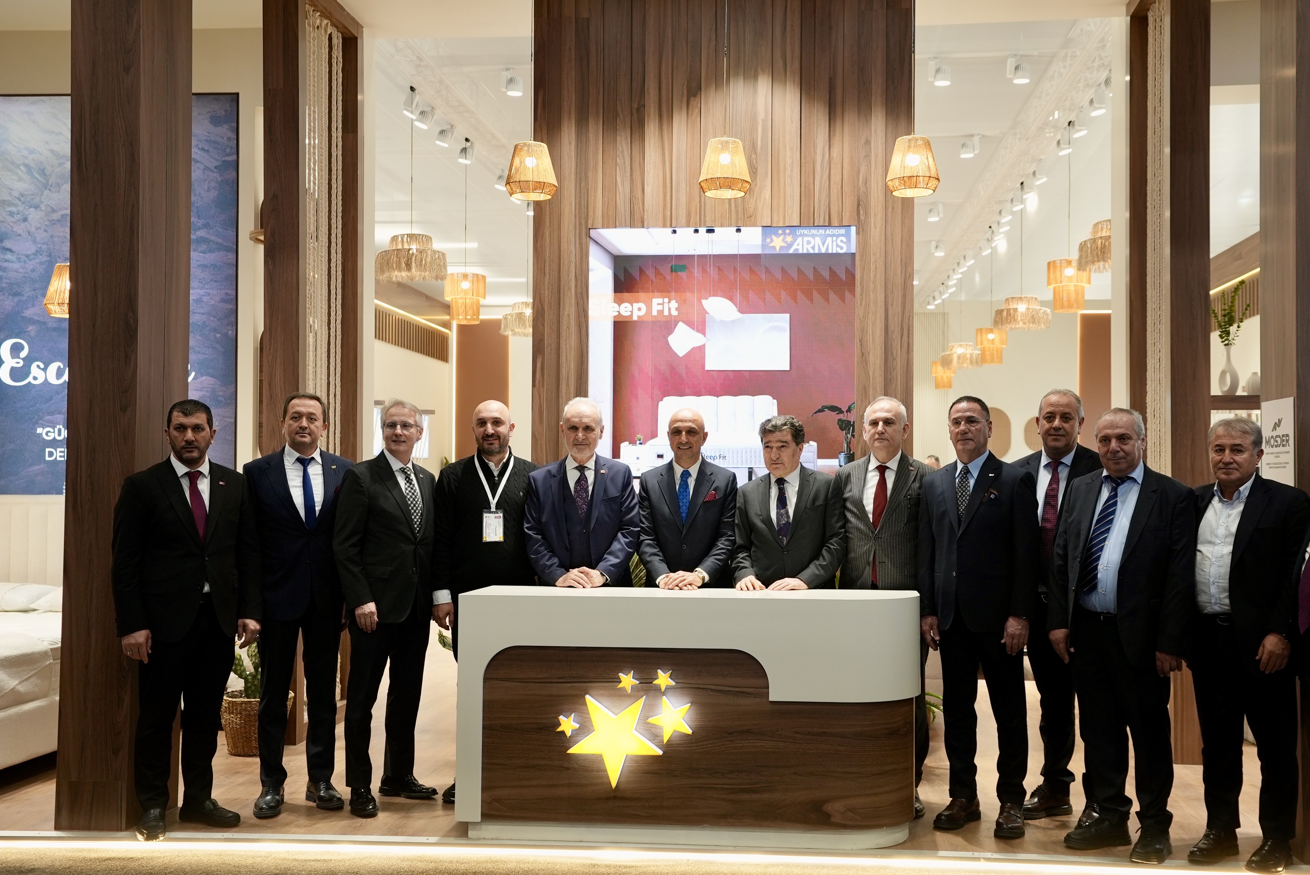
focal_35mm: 35
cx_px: 721
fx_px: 1274
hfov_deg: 54.3
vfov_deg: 37.9
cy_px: 455
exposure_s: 1/125
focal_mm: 31
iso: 640
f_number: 3.2
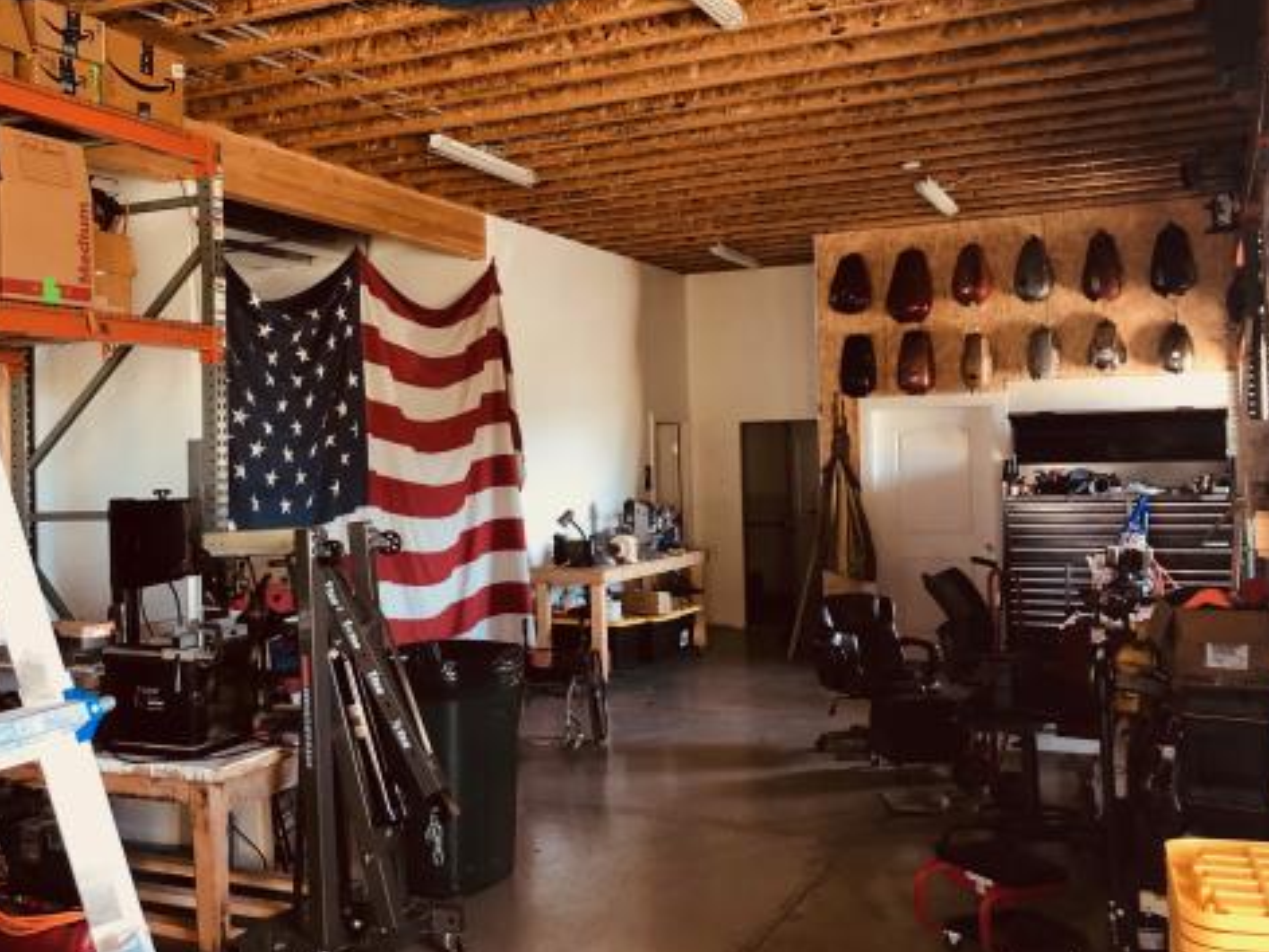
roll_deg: +1.4
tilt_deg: +1.9
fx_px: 1393
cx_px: 484
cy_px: 449
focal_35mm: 38
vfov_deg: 37.7
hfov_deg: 48.6
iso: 50
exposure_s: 1/15
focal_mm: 4
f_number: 1.8
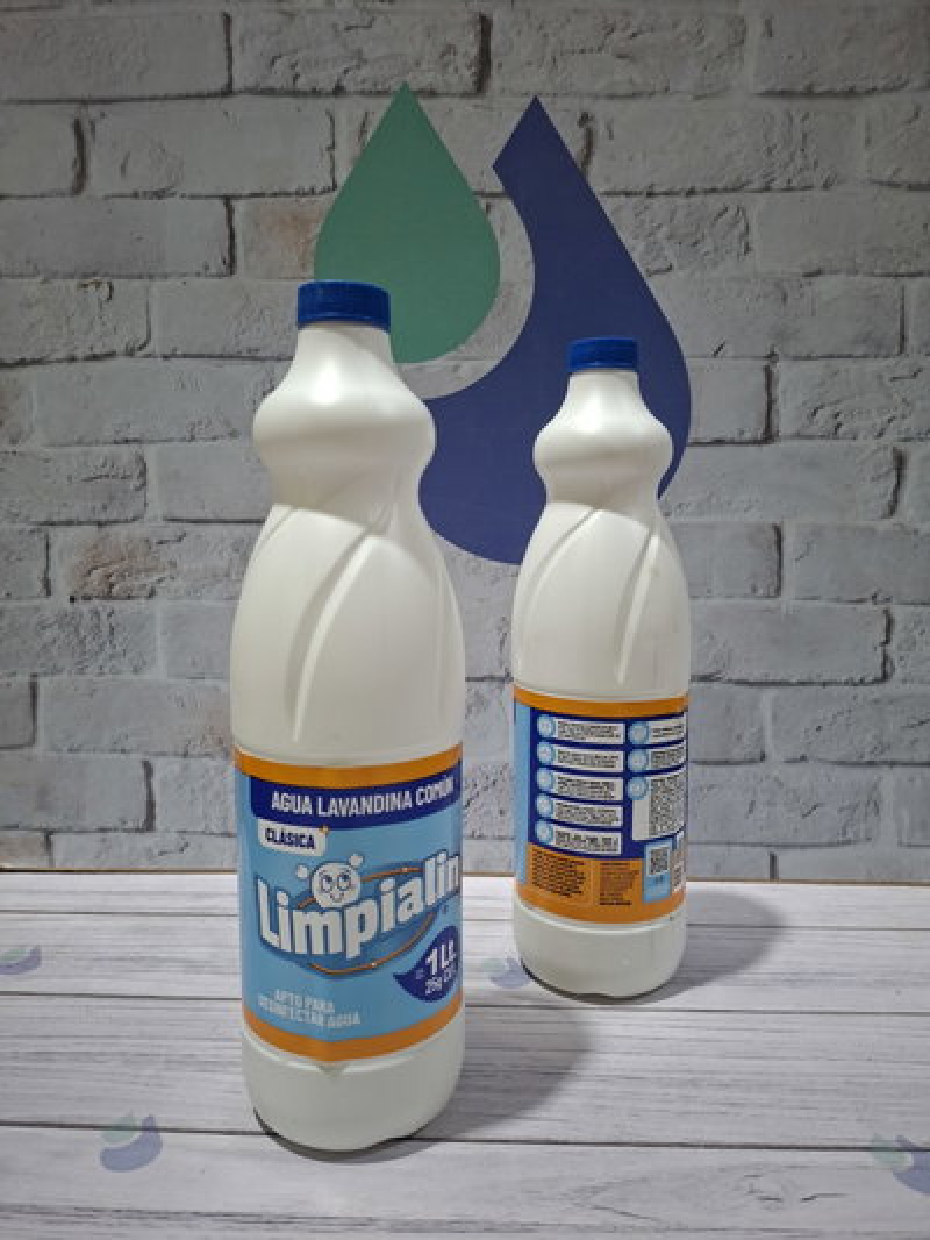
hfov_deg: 58.9
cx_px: 465
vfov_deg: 73.9
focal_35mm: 23
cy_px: 620
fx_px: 824
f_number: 1.8
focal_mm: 5.54
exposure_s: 1/30
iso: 250
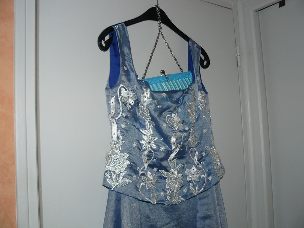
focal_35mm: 36
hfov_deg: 51.4
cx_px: 152
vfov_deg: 39.7
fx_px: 316
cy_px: 114
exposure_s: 1/50
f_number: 2.8
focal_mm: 6
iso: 100
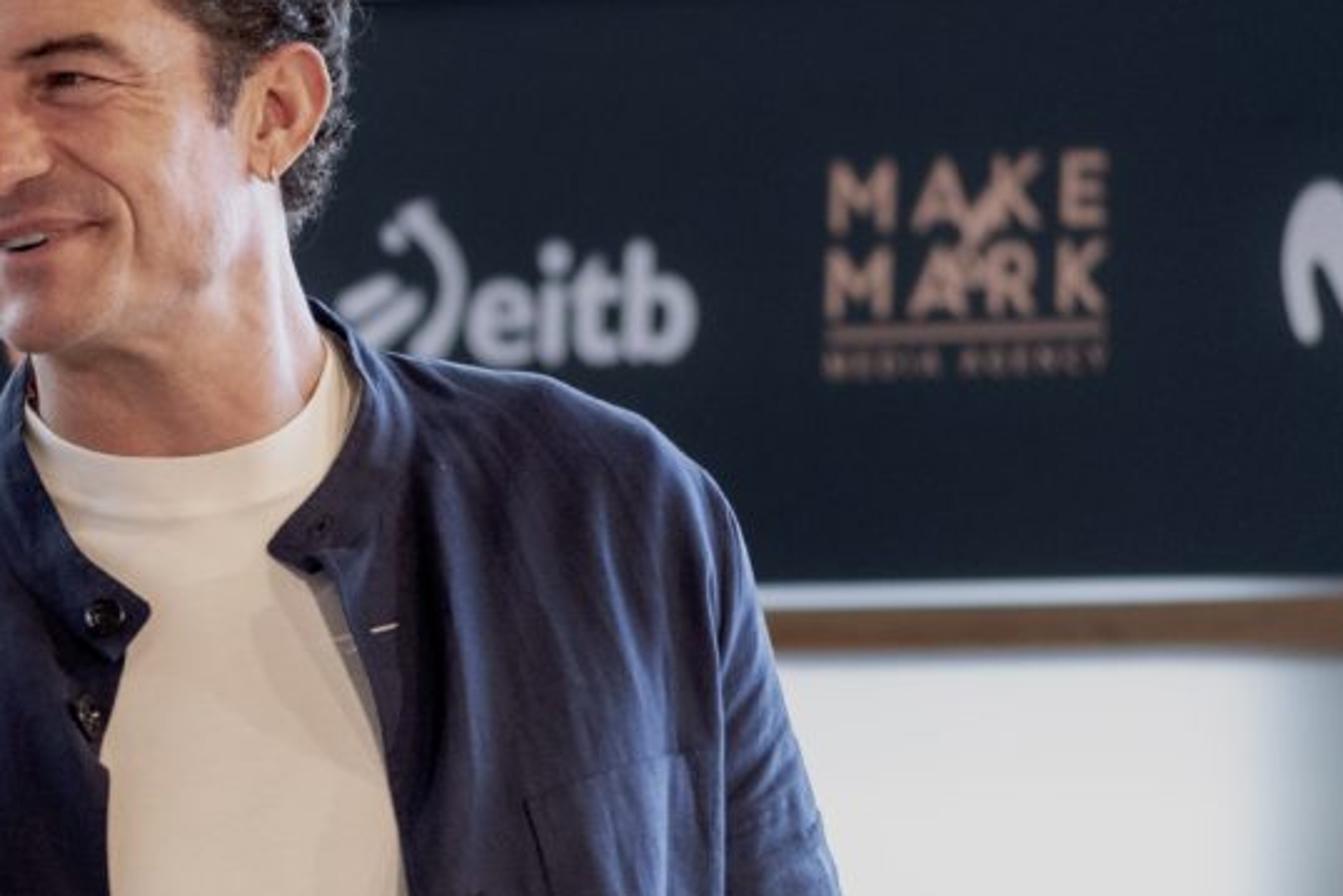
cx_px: 100
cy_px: 366
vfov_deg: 4.0
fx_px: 12985
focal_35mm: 348
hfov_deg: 5.9
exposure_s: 1/250
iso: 640
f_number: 4.8
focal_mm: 122
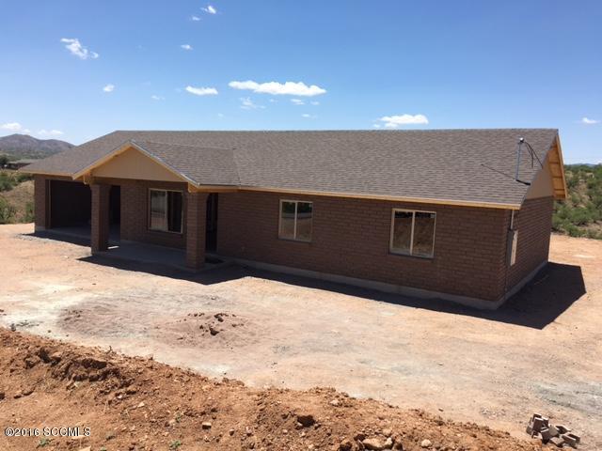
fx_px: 504
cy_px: 226
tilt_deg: -7.0
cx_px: 301
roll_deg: -2.1
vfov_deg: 48.2
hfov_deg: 61.7
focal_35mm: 29
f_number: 2.2
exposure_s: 1/1637
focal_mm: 4.15
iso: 25
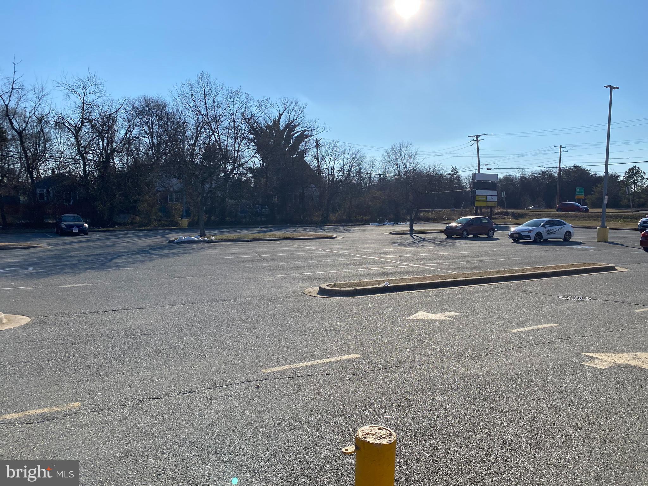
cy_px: 243
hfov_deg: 67.3
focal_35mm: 26
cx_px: 324
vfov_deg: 53.1
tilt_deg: -3.7
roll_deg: -0.1
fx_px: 487
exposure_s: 1/6061
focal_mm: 4.25
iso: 32
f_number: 1.8
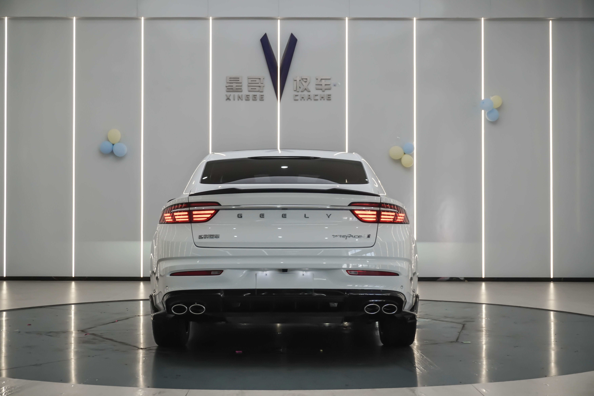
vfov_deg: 23.8
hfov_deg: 35.1
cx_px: 297
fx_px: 940
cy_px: 198
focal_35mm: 57
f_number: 6.3
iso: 640
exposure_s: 1/125
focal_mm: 38
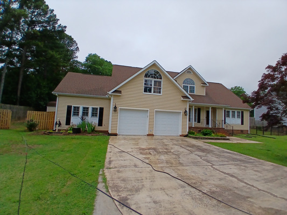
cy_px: 108
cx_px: 144
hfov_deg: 91.0
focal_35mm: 17
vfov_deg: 74.8
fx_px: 141
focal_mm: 1.4
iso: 50
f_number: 2.2
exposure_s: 1/380
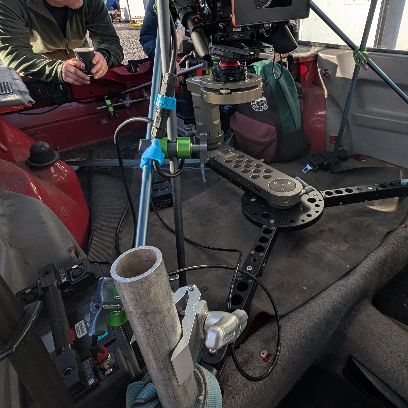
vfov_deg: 74.1
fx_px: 267
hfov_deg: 73.5
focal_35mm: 20
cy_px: 167
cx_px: 255
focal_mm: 2.23
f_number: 1.95
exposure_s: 1/1044
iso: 35
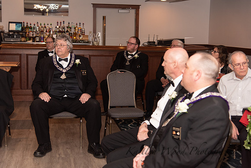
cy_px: 84
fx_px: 363
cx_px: 126
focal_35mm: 52
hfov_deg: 38.2
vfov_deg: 26.0
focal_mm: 52
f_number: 4
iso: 800
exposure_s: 1/200
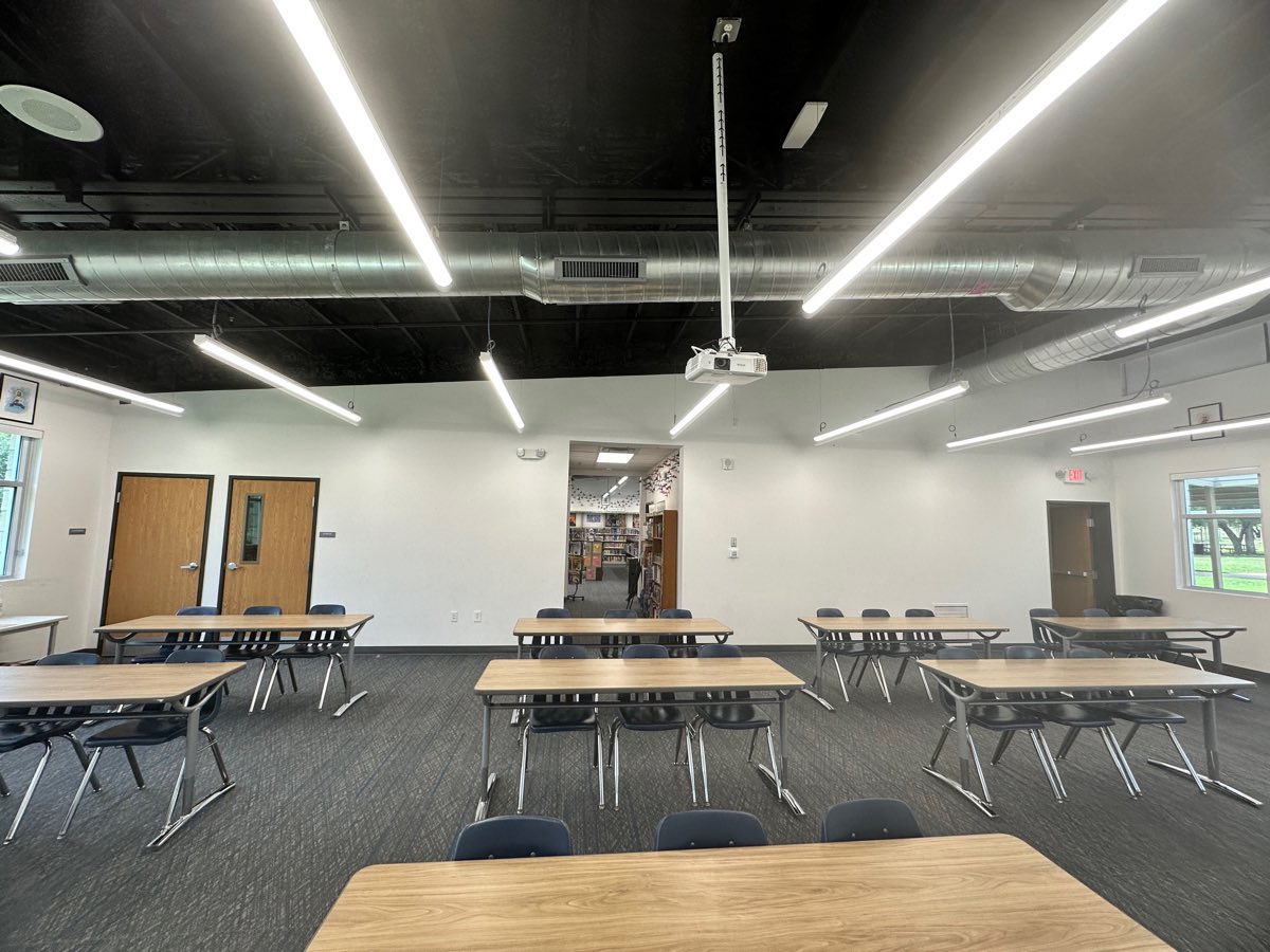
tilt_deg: +5.6
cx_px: 635
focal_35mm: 14
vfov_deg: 85.7
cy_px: 476
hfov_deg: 102.1
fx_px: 514
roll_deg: -1.4
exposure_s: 1/120
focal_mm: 2.22
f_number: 2.2
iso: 80
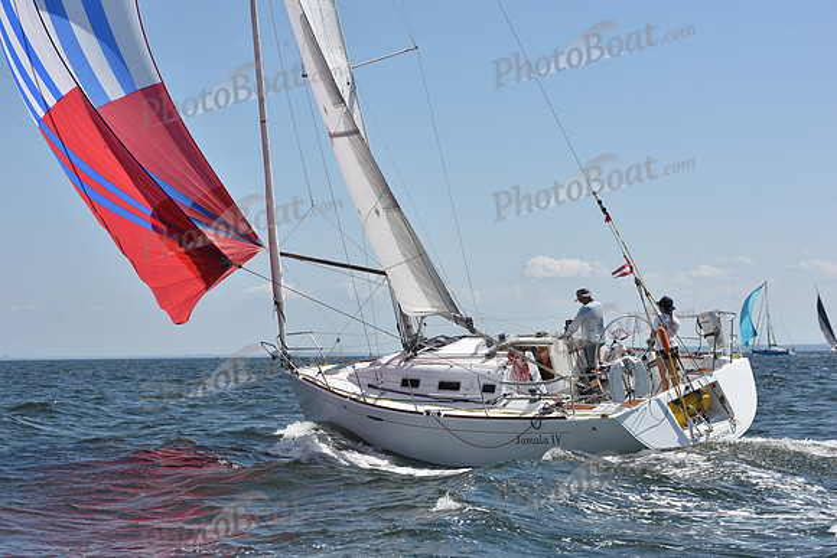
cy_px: 279
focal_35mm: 75
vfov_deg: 18.2
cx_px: 418
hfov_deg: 27.0
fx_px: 1744
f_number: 9
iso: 320
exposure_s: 1/1250
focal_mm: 75
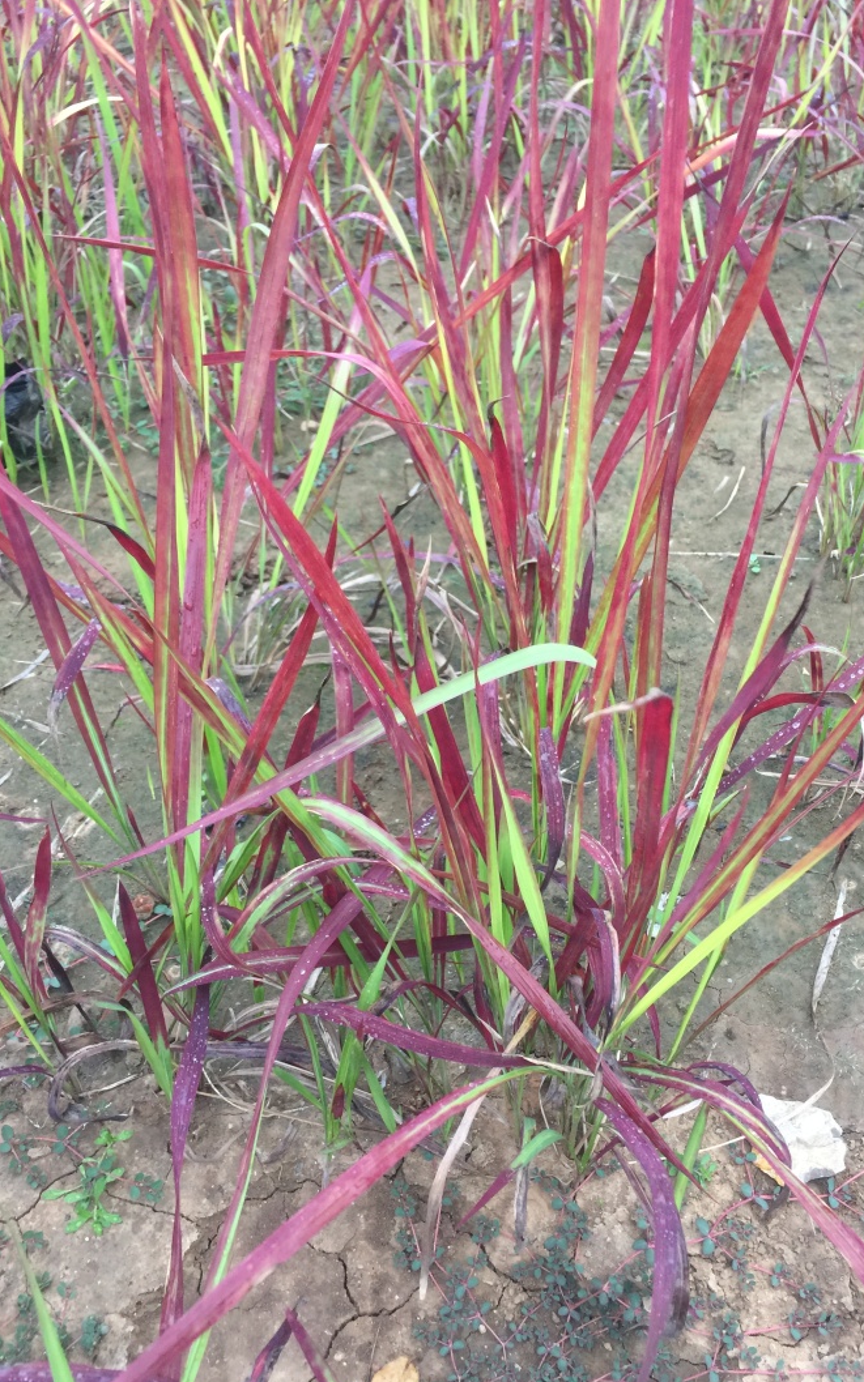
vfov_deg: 61.2
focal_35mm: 31
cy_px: 694
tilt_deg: -42.9
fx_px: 1168
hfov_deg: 40.4
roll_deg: +0.2
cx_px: 520
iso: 40
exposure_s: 1/17
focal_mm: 4.15
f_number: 2.2
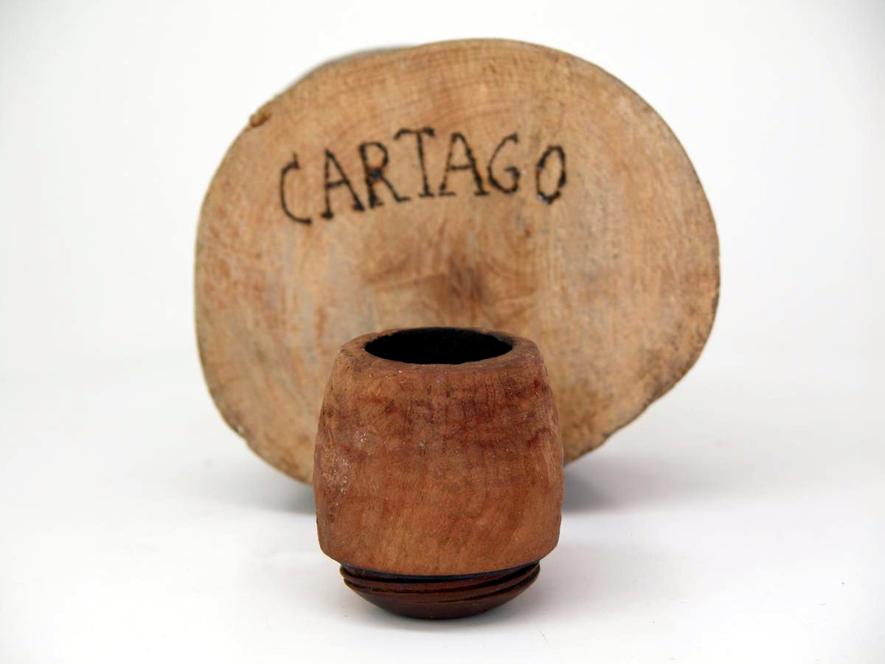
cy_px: 332
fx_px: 4065
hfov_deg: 12.4
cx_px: 442
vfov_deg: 9.3
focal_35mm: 159
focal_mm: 41.1
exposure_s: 1/93.5
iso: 100
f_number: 3.9
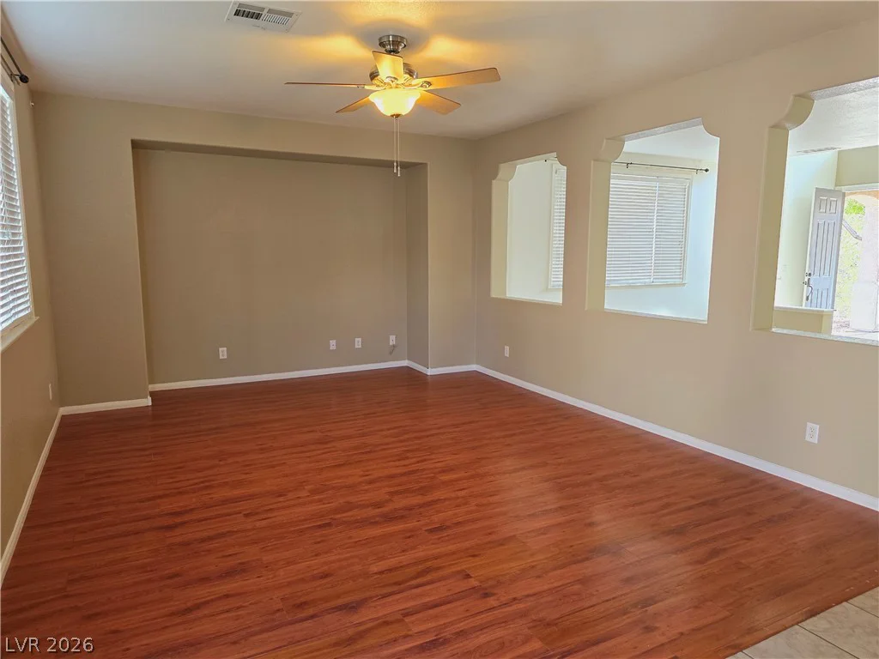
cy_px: 330
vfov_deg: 58.9
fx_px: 584
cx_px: 440
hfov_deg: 73.9
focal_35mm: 23
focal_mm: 6.3
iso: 160
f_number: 1.7
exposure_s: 1/120
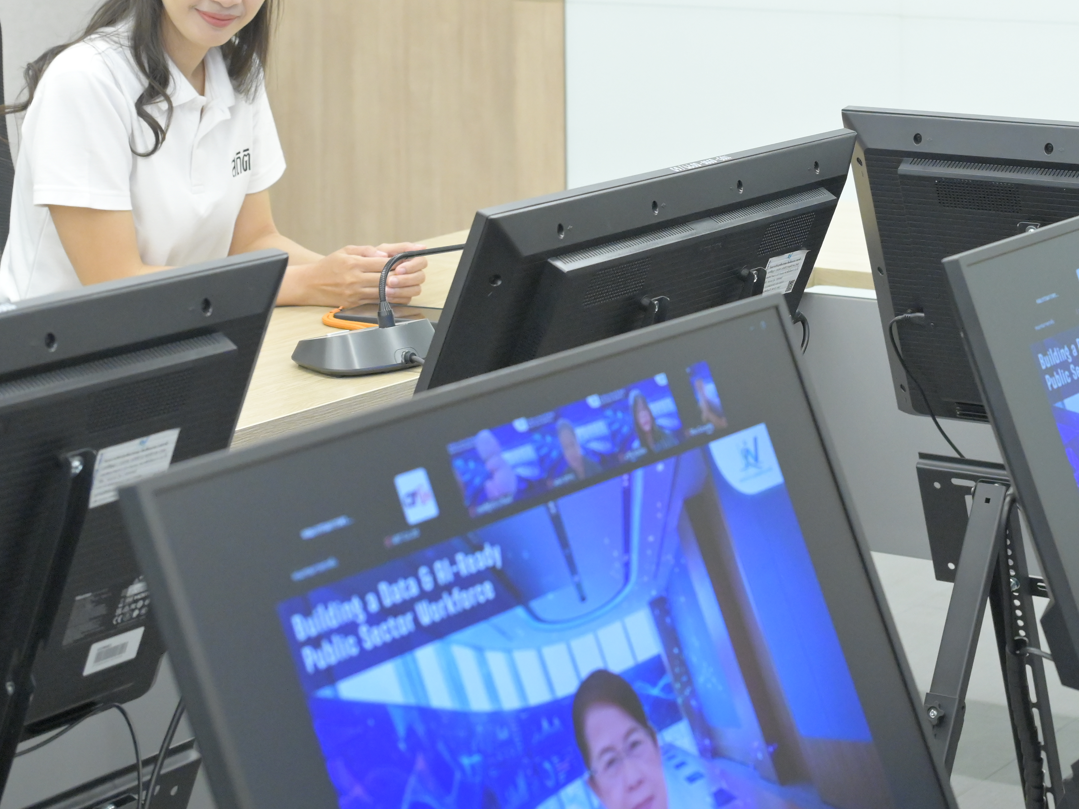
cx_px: 821
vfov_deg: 16.2
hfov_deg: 21.6
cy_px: 47
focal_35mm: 90
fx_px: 2805
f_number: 4
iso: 3200
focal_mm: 43
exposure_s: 1/250
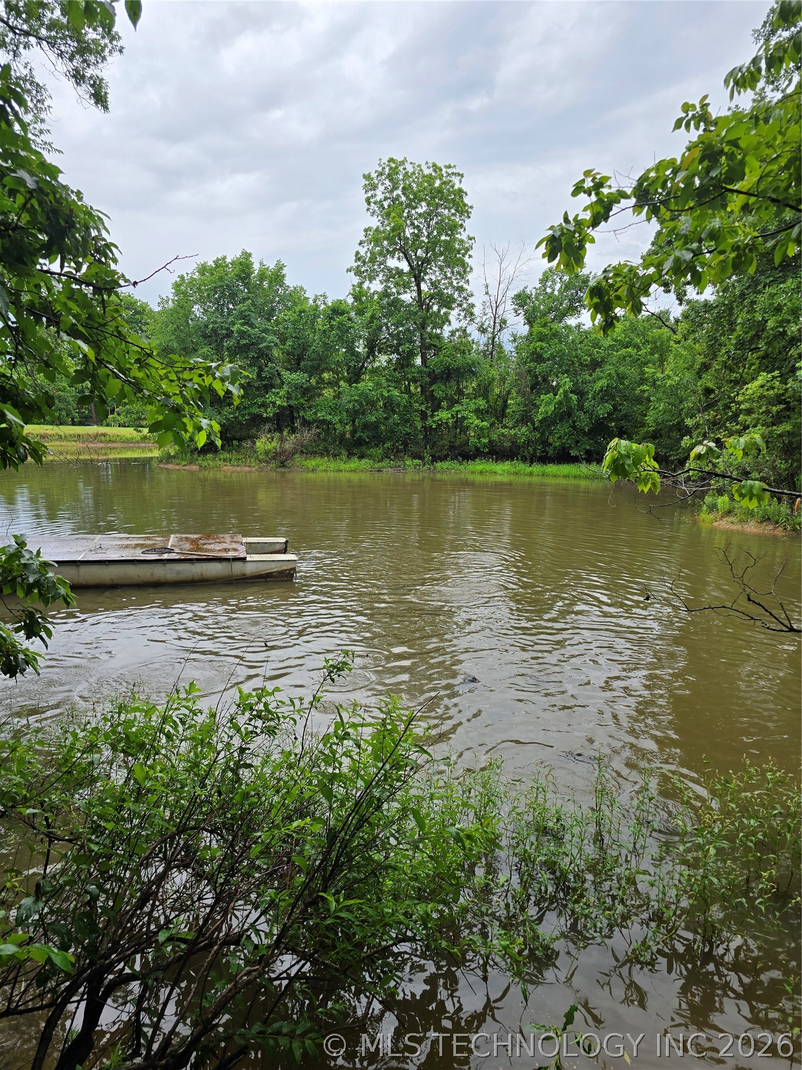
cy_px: 535
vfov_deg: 73.9
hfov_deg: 58.9
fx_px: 710
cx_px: 401
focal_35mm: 23
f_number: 1.7
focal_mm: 6.3
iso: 12
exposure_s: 1/450
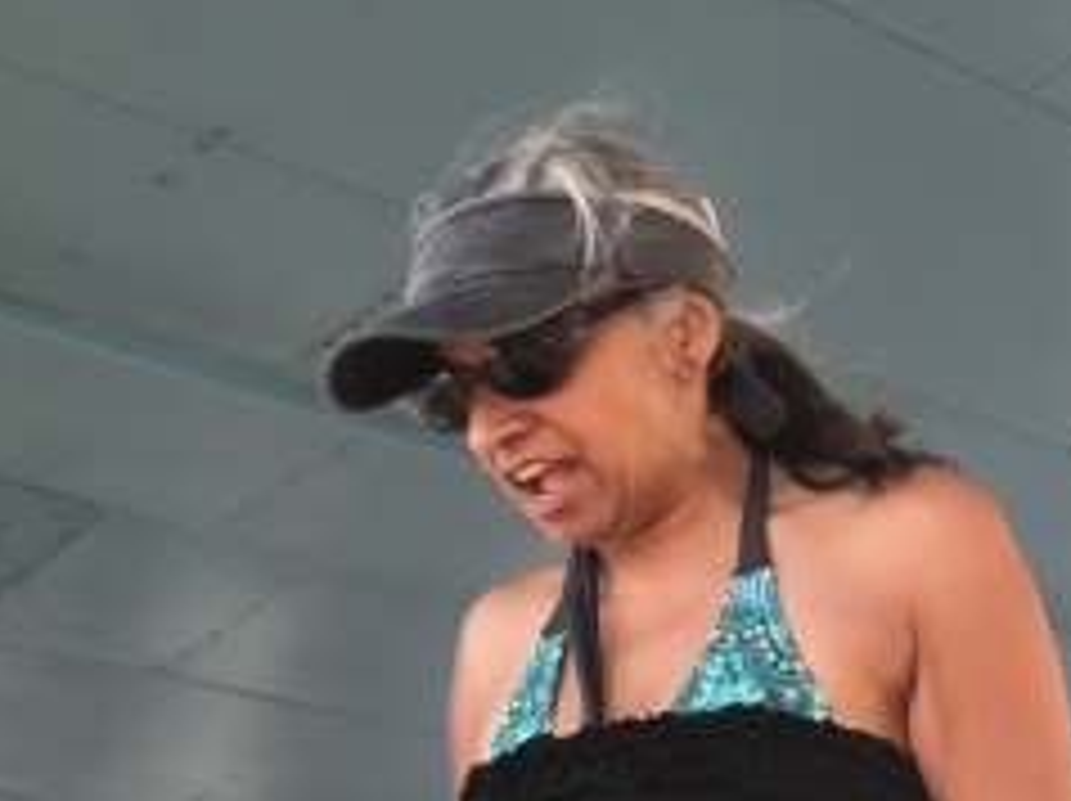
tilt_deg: +36.6
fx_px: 2411
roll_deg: +4.8
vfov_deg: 18.6
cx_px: 1282
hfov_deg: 23.0
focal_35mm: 78
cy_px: 90
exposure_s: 1/40
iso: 25
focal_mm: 4.15
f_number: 2.2
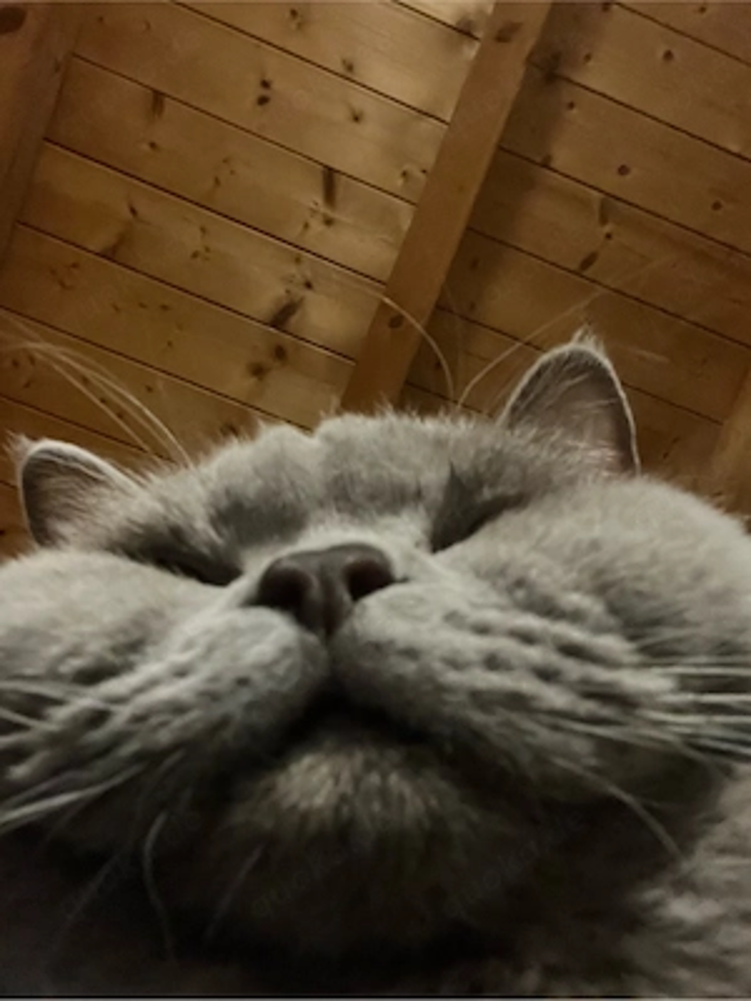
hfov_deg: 46.8
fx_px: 868
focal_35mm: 30
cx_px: 376
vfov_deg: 60.0
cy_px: 500
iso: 800
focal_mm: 2.71
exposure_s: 1/17
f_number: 2.2
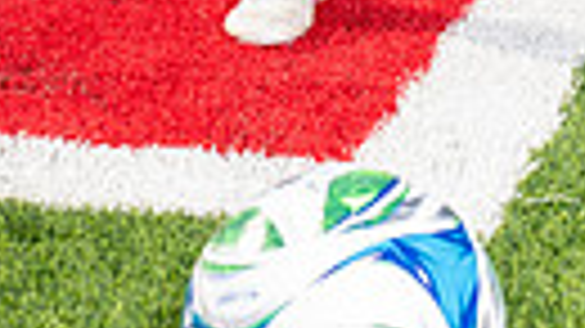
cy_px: -485
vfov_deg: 7.4
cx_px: 364
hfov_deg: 14.1
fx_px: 2357
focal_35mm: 152
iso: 100
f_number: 6.3
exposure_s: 1/400
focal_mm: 42
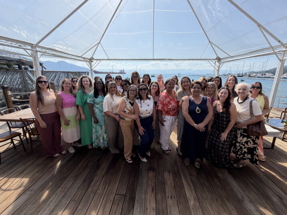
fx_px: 124
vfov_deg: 81.7
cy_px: 104
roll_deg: -0.6
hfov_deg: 98.1
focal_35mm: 15
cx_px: 147
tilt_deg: -13.6
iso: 20
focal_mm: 2.22
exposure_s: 1/942
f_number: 2.2
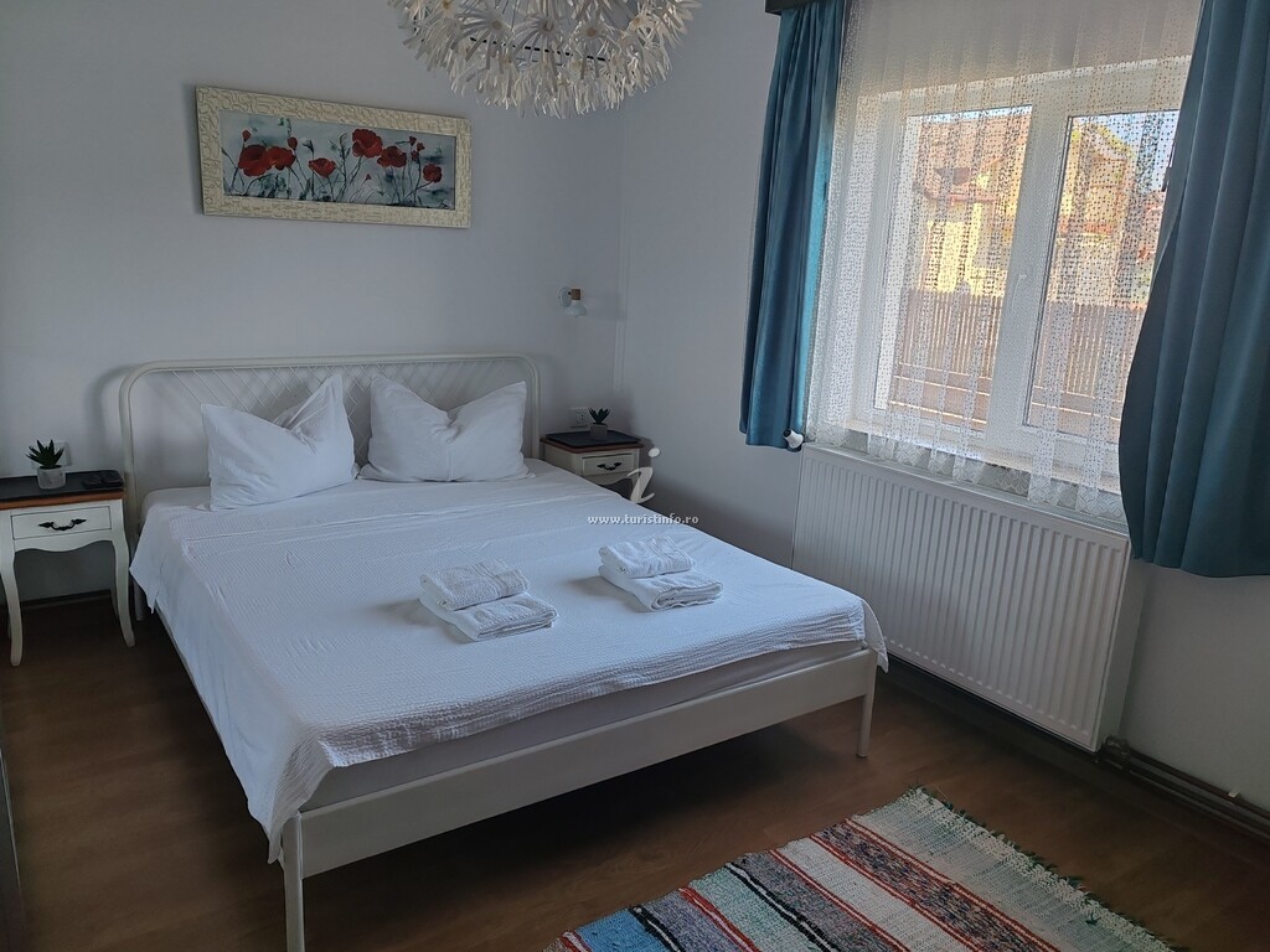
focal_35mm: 27
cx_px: 635
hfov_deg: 65.3
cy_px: 476
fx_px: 991
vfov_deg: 51.4
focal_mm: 6.12
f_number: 1.9
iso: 160
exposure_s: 1/100
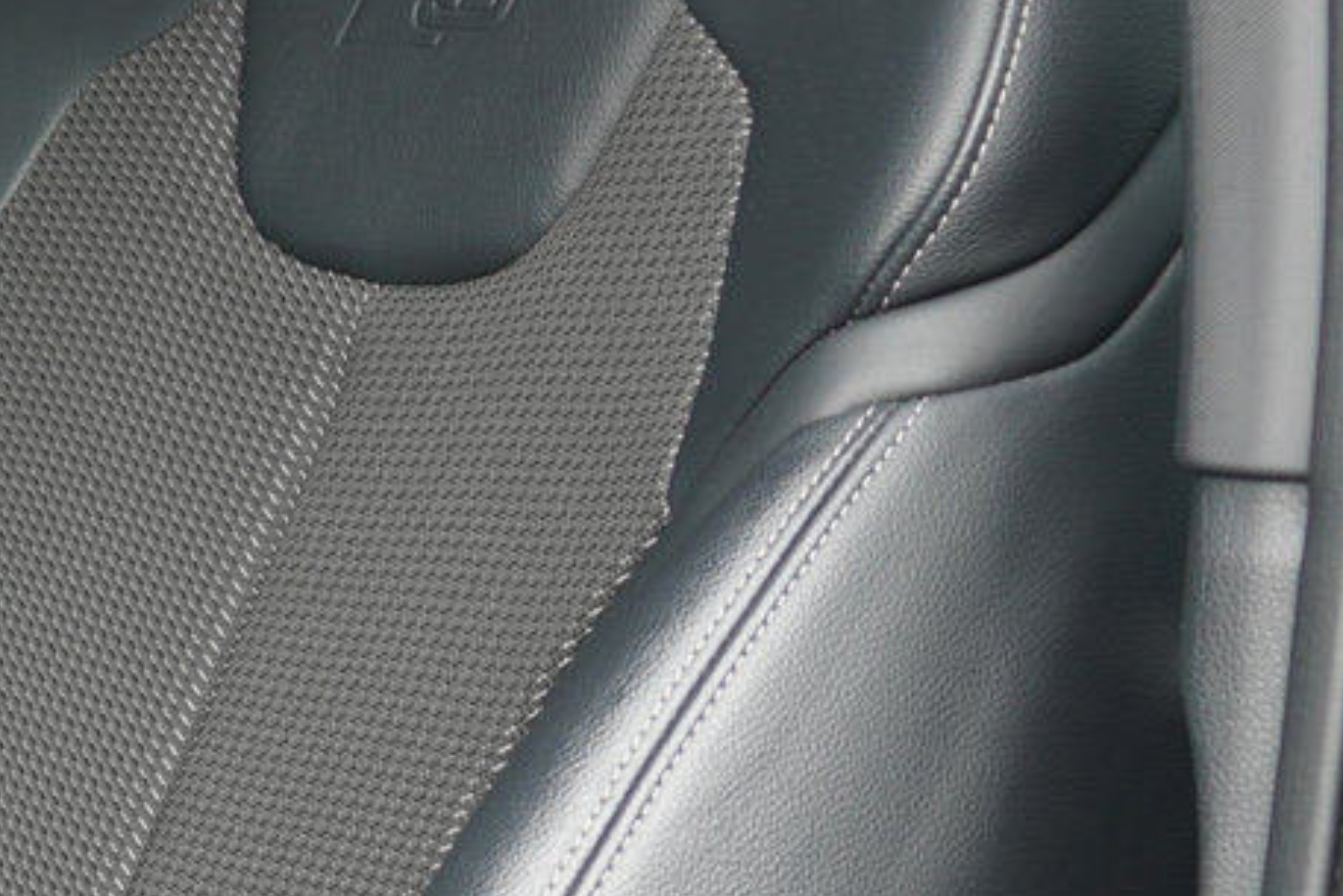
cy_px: 734
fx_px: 3918
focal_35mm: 105
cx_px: -691
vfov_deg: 13.0
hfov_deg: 17.4
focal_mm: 16
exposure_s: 1/40
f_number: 4
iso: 100
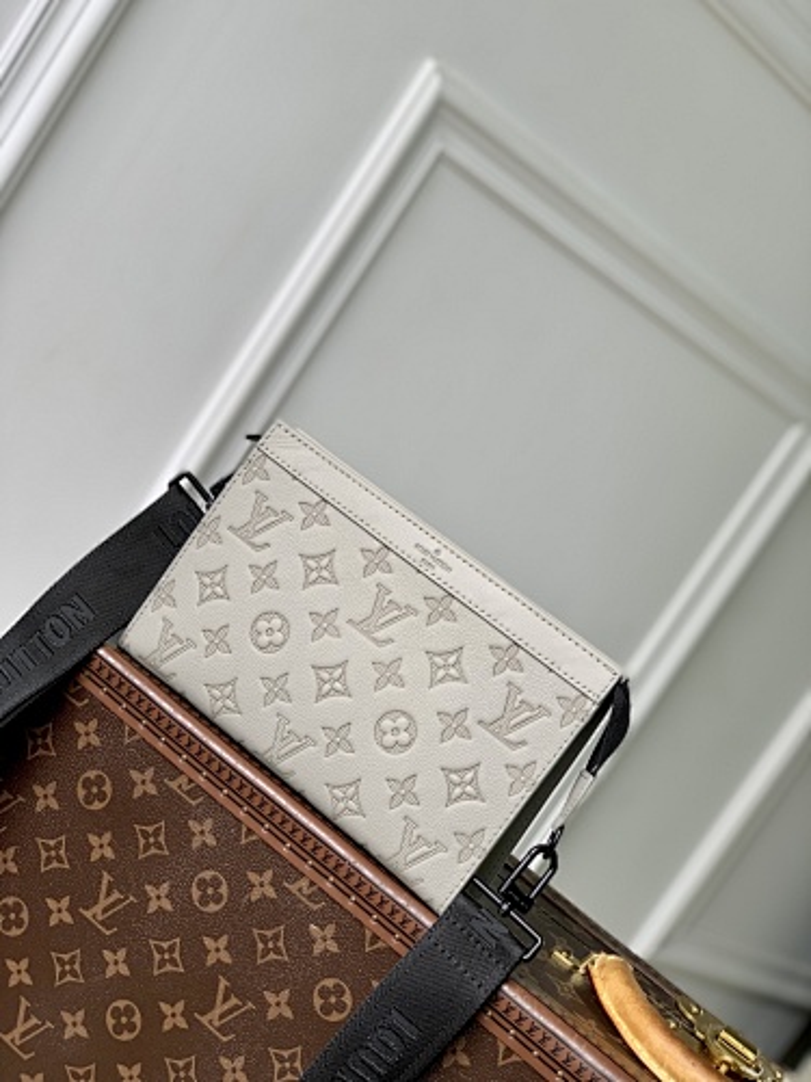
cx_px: 406
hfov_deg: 28.0
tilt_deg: -6.9
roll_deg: -34.1
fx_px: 1624
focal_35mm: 52
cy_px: 541
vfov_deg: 36.8
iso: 16
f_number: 2.4
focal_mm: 6
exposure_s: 1/122
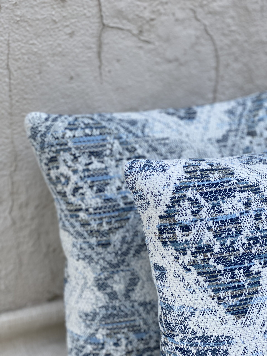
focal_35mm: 52
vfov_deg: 36.8
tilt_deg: -25.4
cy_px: 178
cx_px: 134
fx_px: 535
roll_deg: -5.9
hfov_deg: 28.0
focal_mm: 6
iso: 100
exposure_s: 1/122
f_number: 2
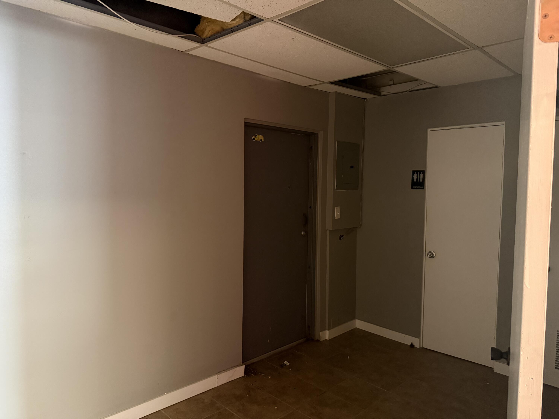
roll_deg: -0.4
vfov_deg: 56.8
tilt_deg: -3.1
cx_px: 280
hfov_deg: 71.6
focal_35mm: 24
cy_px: 210
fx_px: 388
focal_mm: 6.76
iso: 1000
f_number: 1.78
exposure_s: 1/30
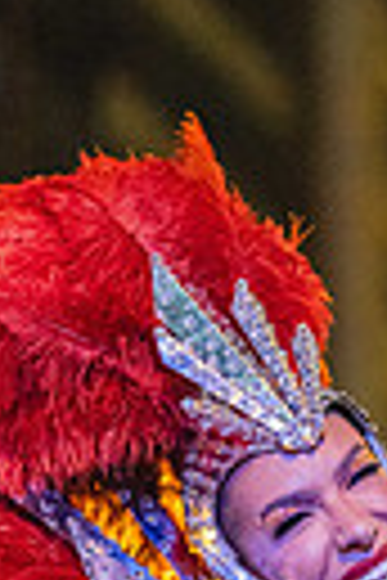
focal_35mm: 174
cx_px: 436
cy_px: 854
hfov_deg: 7.8
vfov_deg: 11.4
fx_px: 2806
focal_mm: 50
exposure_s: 1/250
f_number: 1.2
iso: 6400
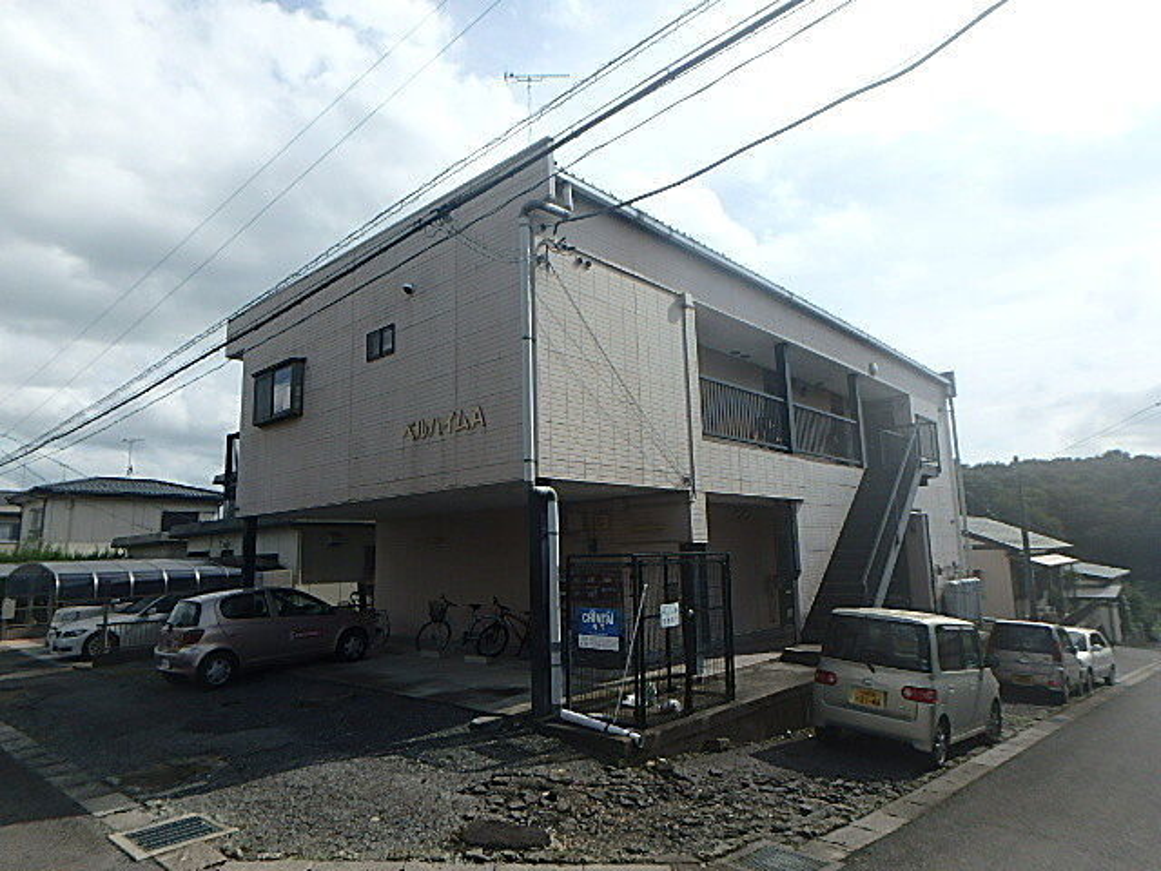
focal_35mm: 21
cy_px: 436
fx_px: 704
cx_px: 580
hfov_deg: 79.0
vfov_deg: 63.4
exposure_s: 1/640
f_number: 6
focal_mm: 3.7
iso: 125
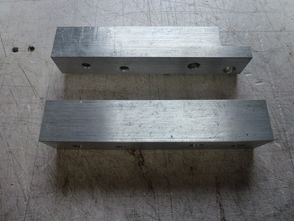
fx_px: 204
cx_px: 147
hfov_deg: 71.6
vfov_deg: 56.8
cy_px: 110
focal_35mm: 24
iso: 160
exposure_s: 1/60
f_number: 3.3
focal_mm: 4.3
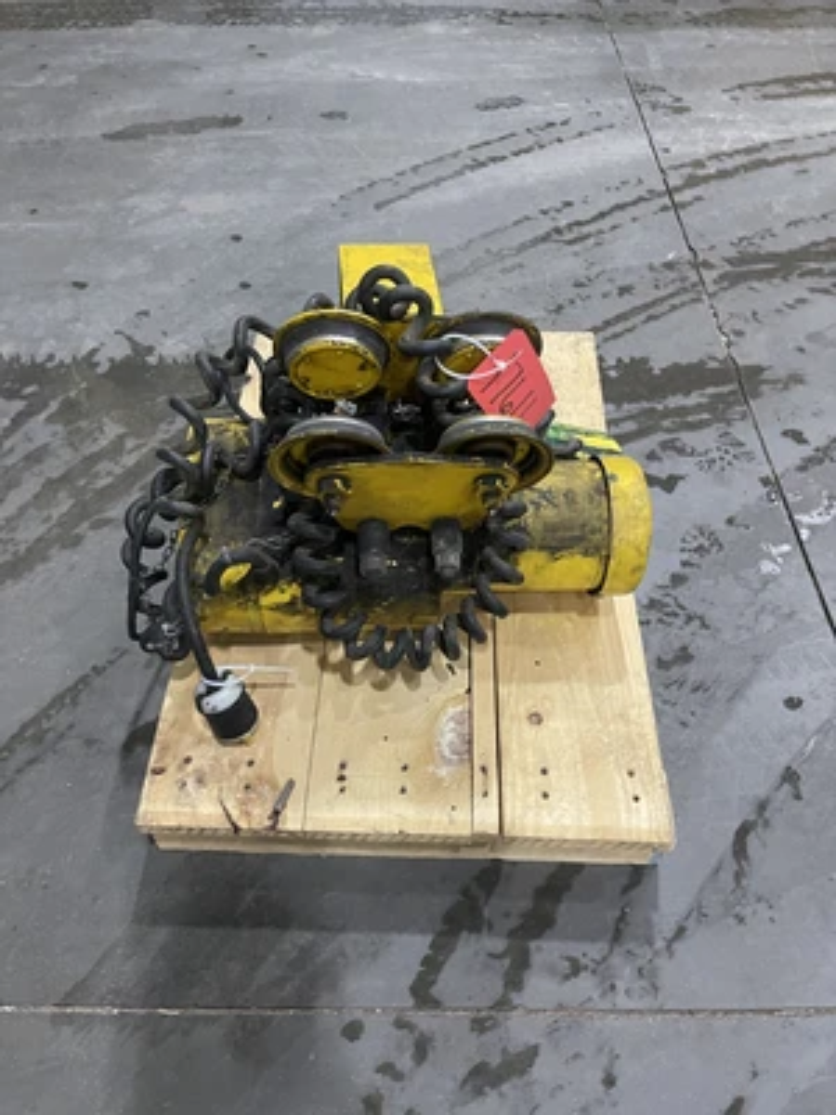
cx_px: 418
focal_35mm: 25
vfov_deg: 69.4
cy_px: 558
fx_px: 805
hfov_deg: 54.9
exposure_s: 1/60
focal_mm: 5.1
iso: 320
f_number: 1.6
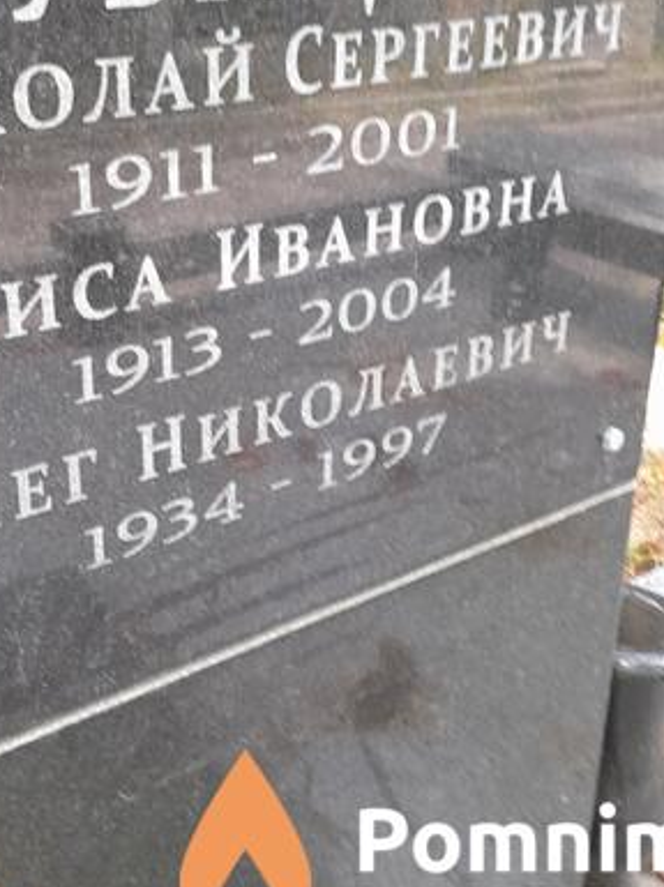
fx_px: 999
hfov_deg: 36.2
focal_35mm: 39
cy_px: 272
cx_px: 191
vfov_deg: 46.9
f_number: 2
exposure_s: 1/50
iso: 64
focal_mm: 4.6
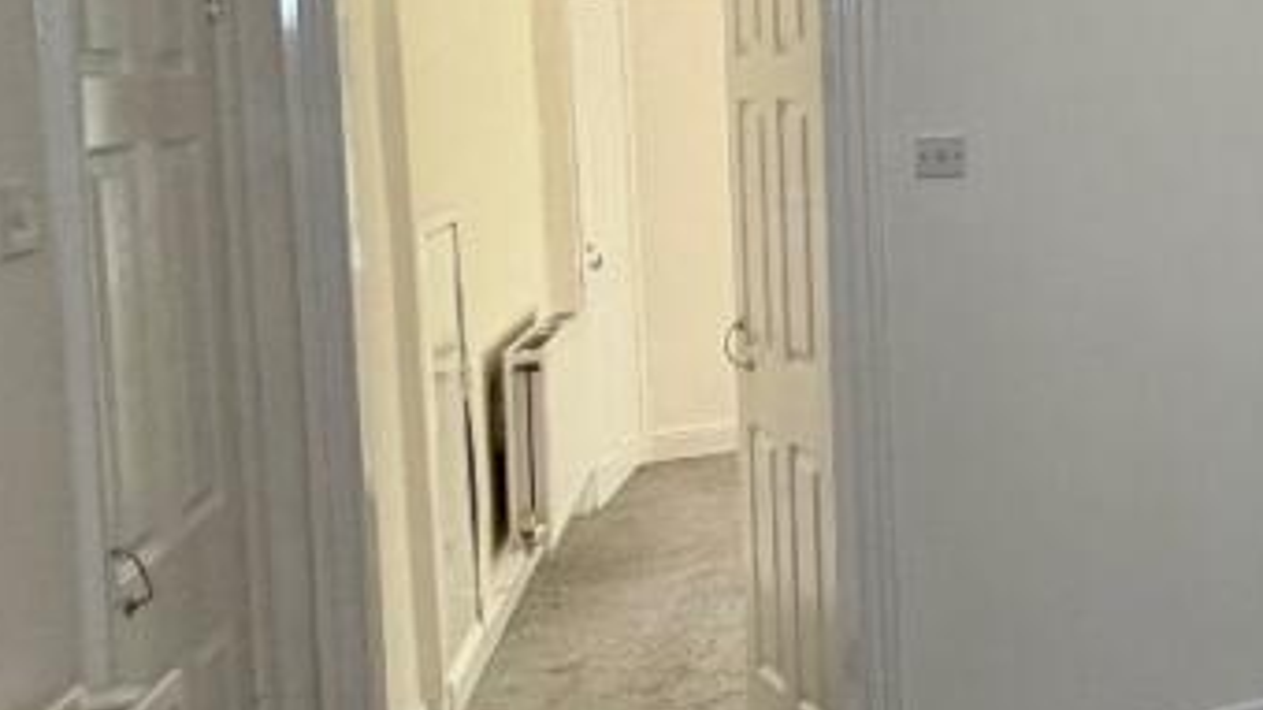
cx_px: 1876
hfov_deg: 28.9
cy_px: 134
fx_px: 1540
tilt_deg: -0.7
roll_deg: +0.3
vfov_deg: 25.5
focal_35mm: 46
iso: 80
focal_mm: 2.22
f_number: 2.2
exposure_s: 1/100
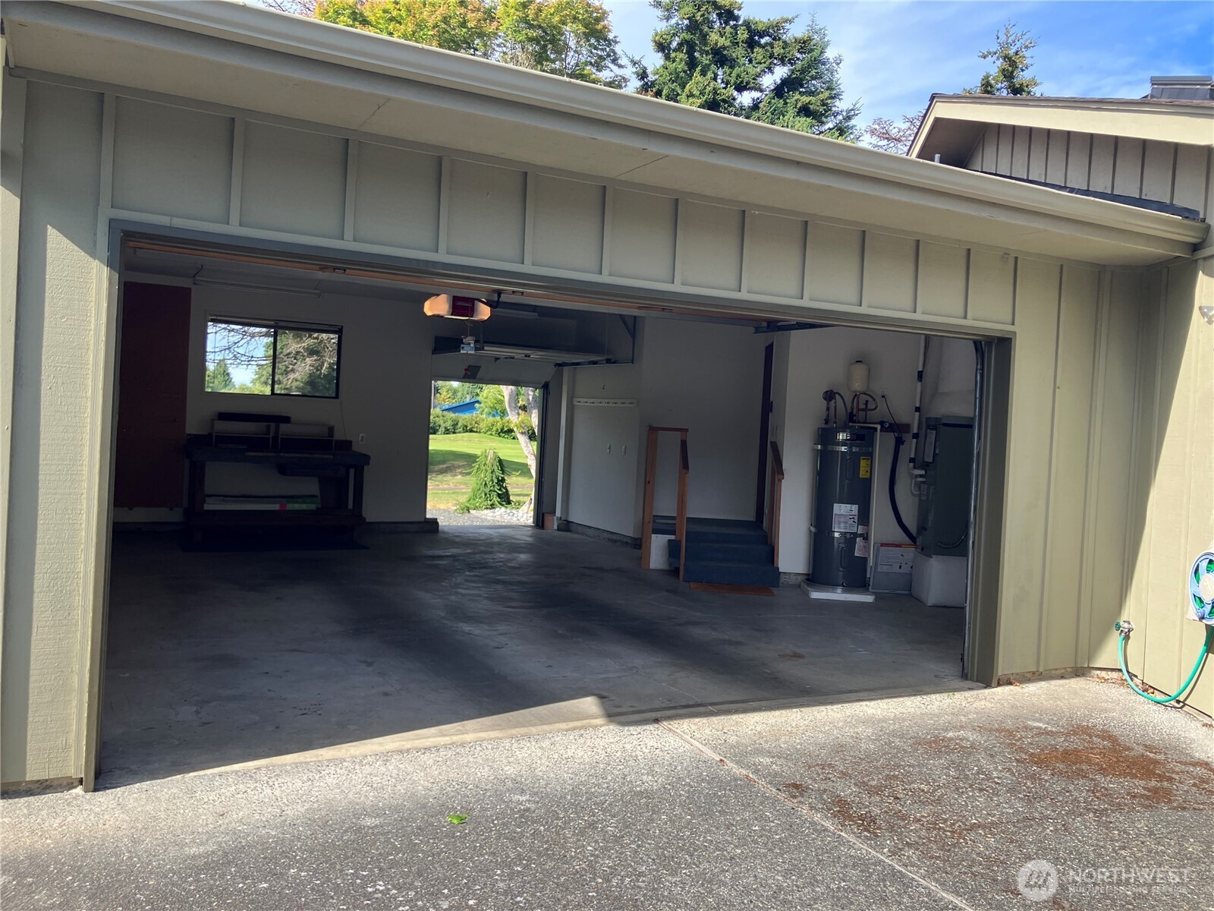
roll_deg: -2.4
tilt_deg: -1.7
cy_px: 456
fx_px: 982
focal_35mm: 28
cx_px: 607
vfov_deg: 49.7
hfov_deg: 63.4
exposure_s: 1/490
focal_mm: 3.99
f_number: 1.8
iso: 32
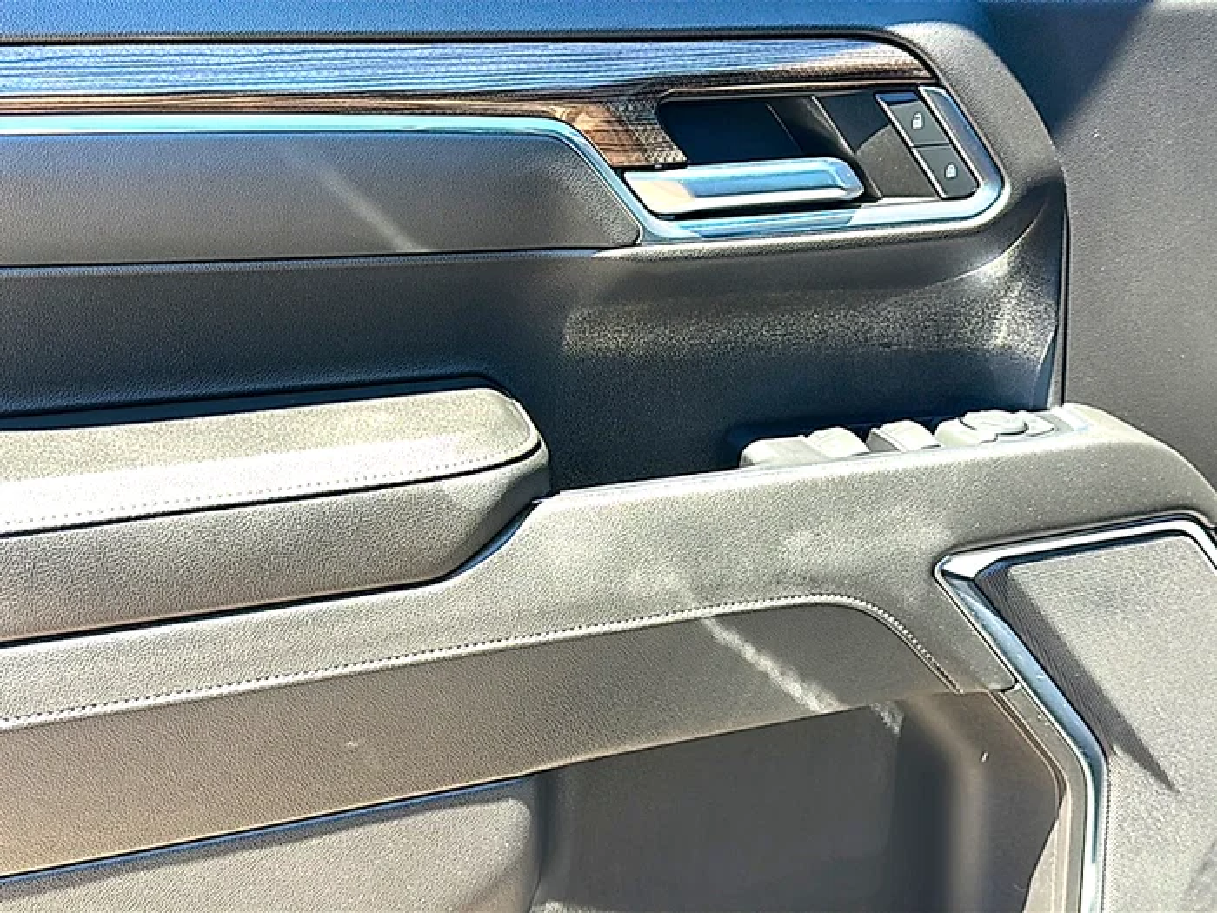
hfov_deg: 47.9
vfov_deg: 36.8
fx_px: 1371
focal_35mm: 39
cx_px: 608
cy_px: 456
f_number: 1.78
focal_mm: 6.86
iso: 80
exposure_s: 1/376
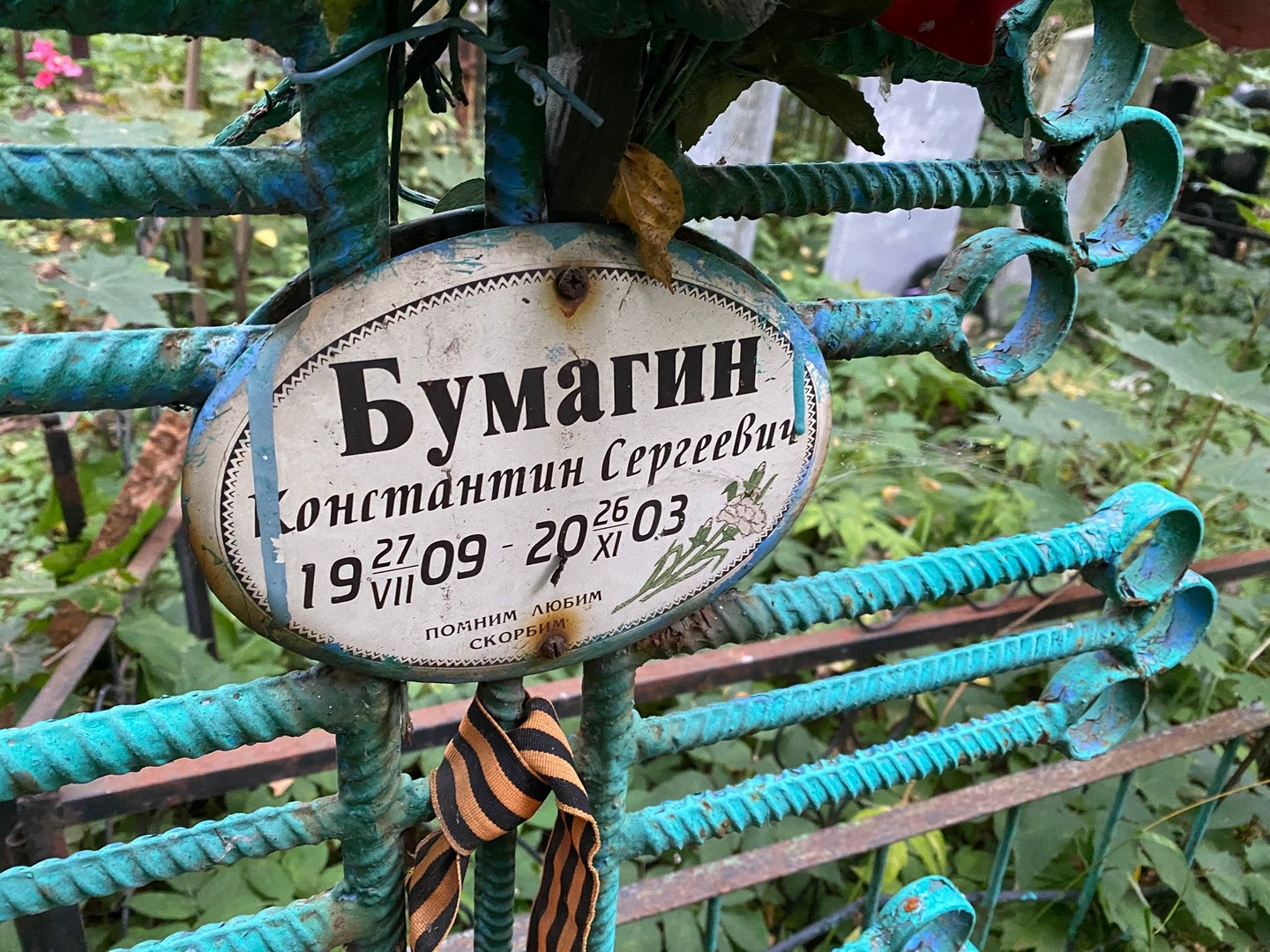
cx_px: 635
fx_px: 954
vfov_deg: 53.1
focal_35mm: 26
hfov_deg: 67.3
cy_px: 476
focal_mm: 4.25
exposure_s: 1/57
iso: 500
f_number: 1.8
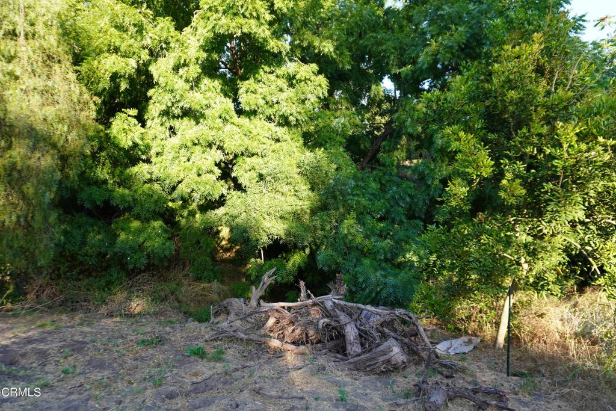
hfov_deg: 73.7
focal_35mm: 24
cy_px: 206
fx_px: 411
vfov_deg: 53.1
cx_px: 308
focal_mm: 16
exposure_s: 1/80
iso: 100
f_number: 4.5
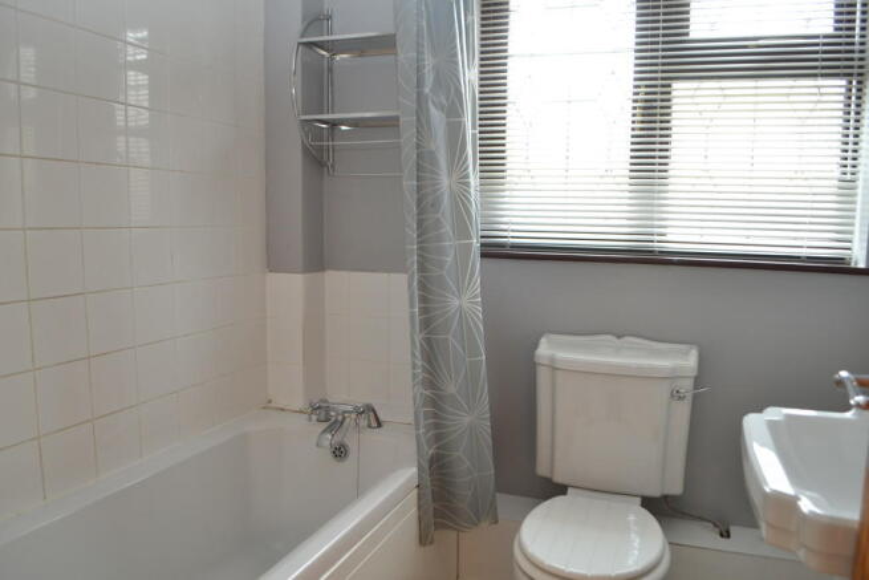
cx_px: 434
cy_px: 290
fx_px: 652
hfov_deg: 67.4
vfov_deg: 48.0
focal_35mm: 27
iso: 400
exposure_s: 1/60
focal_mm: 18
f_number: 4
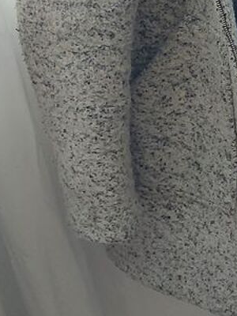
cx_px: 299
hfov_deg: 17.4
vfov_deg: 23.8
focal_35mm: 80
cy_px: 41
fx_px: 730
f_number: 1.8
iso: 200
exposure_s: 1/50
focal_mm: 5.23
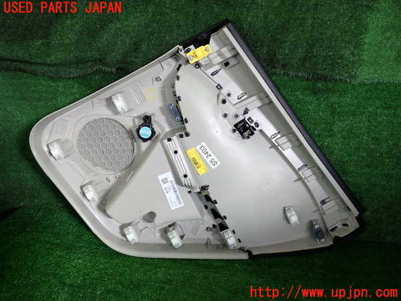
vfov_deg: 46.8
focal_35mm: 30
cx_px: 200
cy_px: 150
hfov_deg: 60.0
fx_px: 348
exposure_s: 1/50
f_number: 2.3
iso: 200
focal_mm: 5.4
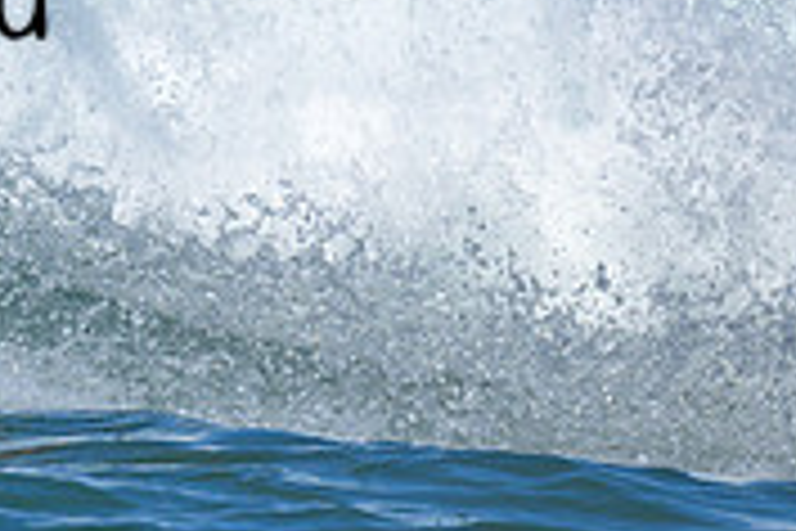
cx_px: -457
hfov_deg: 0.7
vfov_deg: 0.5
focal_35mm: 3053
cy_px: 77
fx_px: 67500
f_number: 6.3
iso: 160
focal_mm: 800
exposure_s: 1/2000
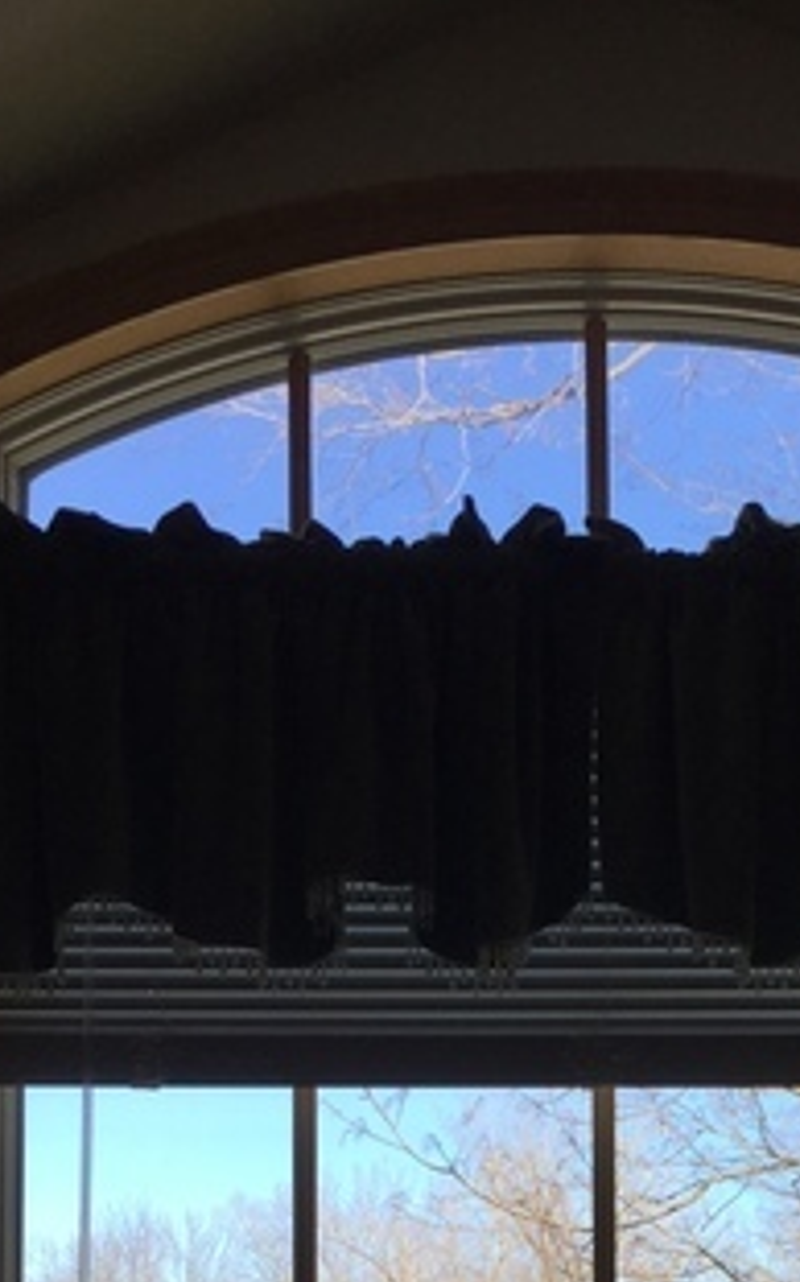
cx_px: 705
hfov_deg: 19.4
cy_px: 1371
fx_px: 2306
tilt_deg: +3.9
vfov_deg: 28.5
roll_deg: +0.0
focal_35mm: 66
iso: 32
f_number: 2.2
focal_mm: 4.15
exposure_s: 1/557
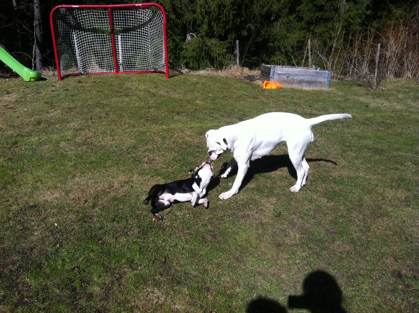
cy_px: 156
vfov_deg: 40.6
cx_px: 210
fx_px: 423
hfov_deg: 52.7
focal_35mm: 35
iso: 80
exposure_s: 1/1508
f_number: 2.8
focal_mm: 3.85
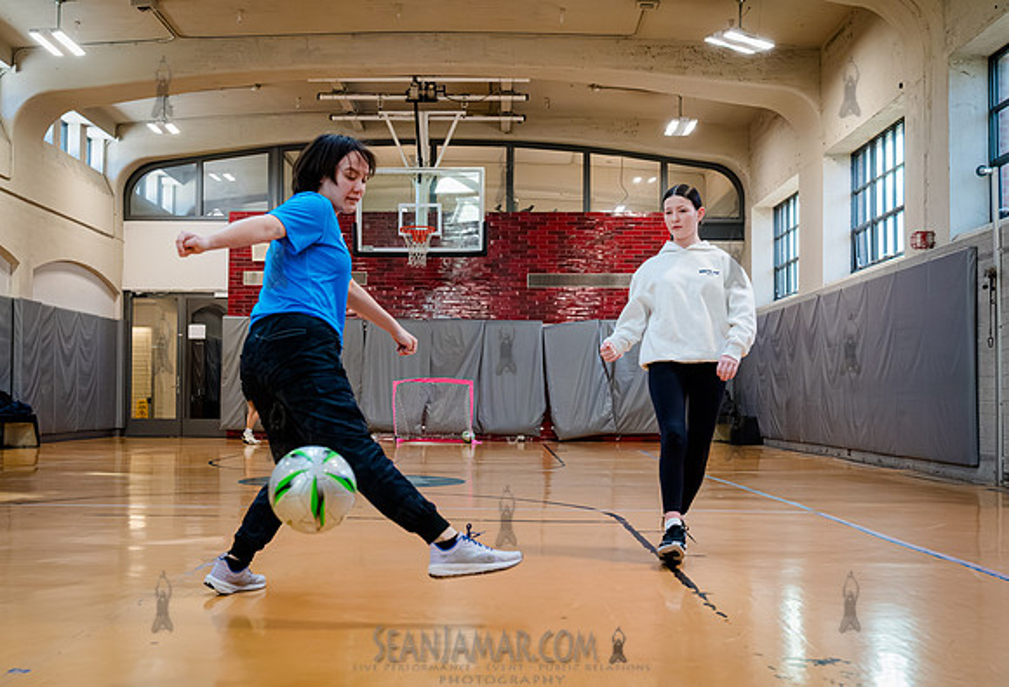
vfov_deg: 33.3
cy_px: 362
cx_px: 471
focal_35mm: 41
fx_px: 1150
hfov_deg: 47.3
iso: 8000
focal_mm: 35
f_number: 4
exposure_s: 1/1000
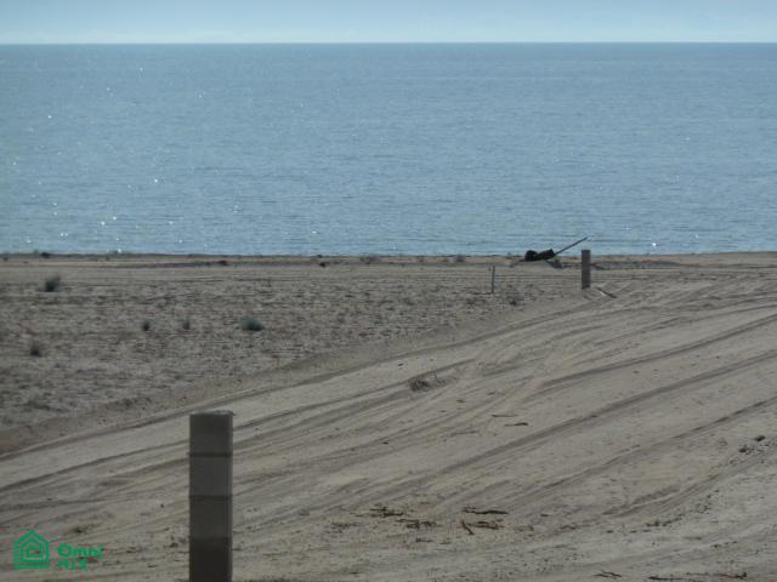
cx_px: 388
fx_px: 5432
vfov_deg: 6.1
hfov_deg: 8.2
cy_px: 291
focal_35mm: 242
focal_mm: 39.7
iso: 80
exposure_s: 1/800
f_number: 5.6
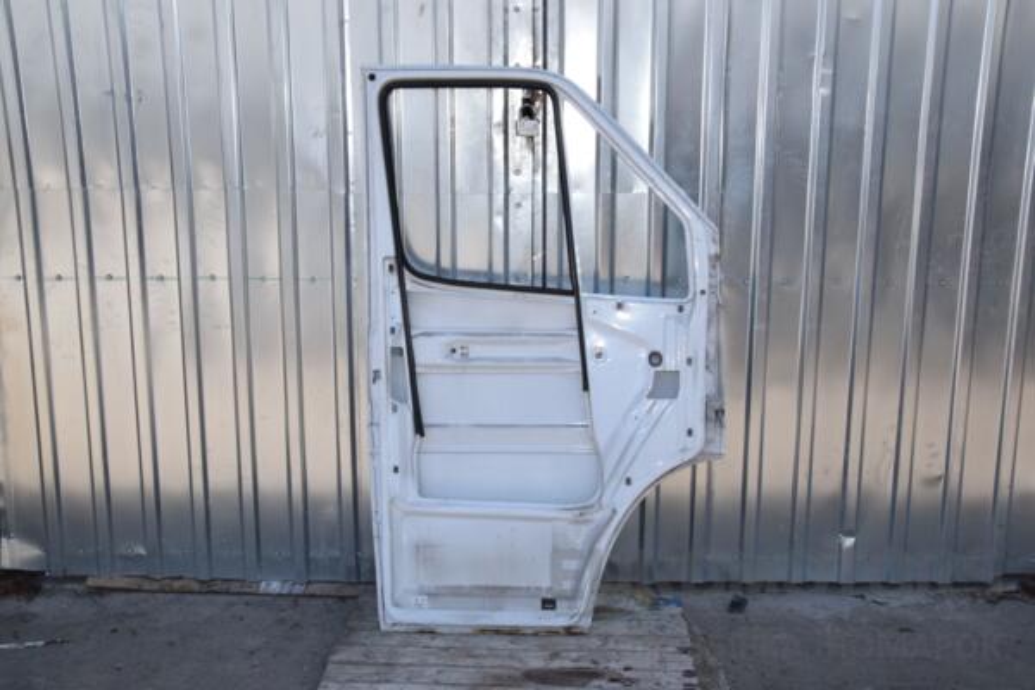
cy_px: 345
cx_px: 518
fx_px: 1035
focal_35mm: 36
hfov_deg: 53.1
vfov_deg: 36.9
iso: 800
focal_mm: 24
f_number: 20
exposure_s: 1/200
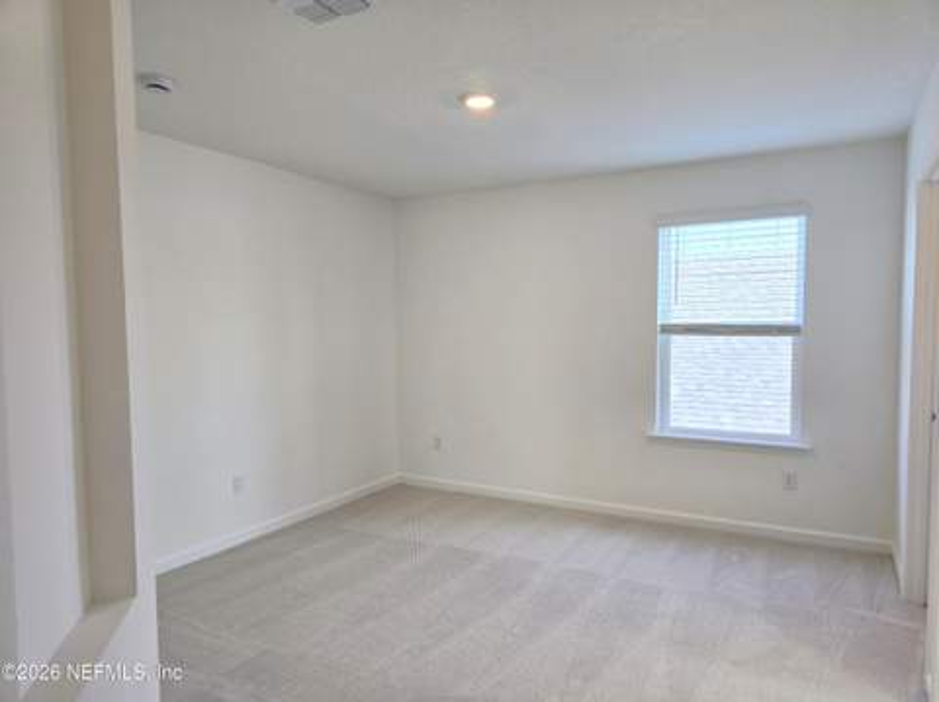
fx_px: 623
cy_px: 351
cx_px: 470
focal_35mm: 23
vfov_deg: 58.8
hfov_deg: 74.0
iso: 40
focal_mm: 6.3
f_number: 1.7
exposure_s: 1/120
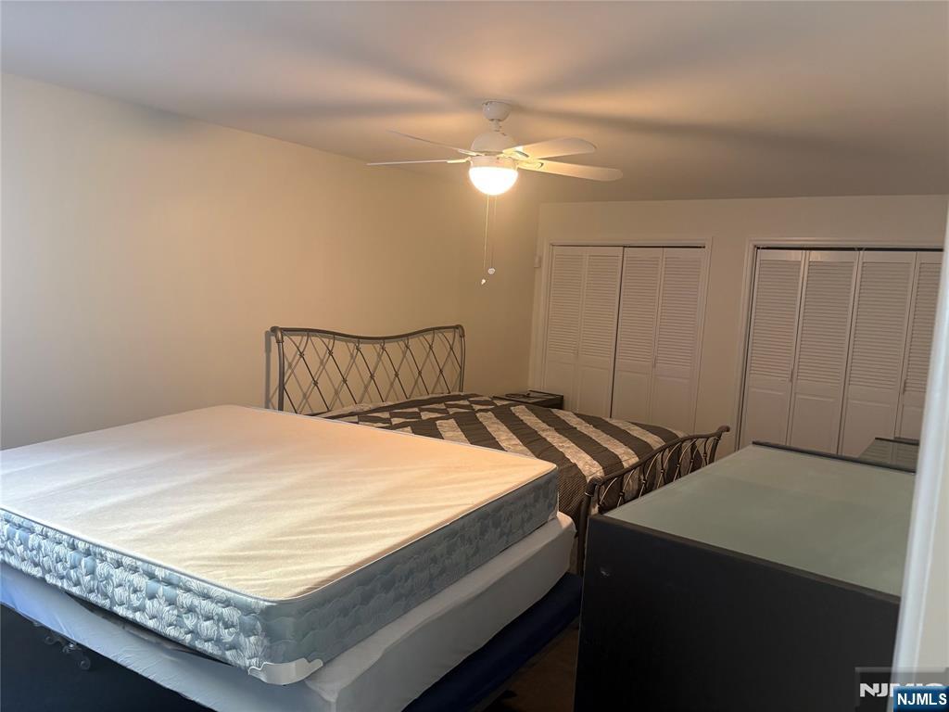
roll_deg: -3.1
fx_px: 713
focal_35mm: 26
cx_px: 474
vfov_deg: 53.1
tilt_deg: -6.1
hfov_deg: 67.3
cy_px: 356
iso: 250
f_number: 1.6
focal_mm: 5.96
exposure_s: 1/60
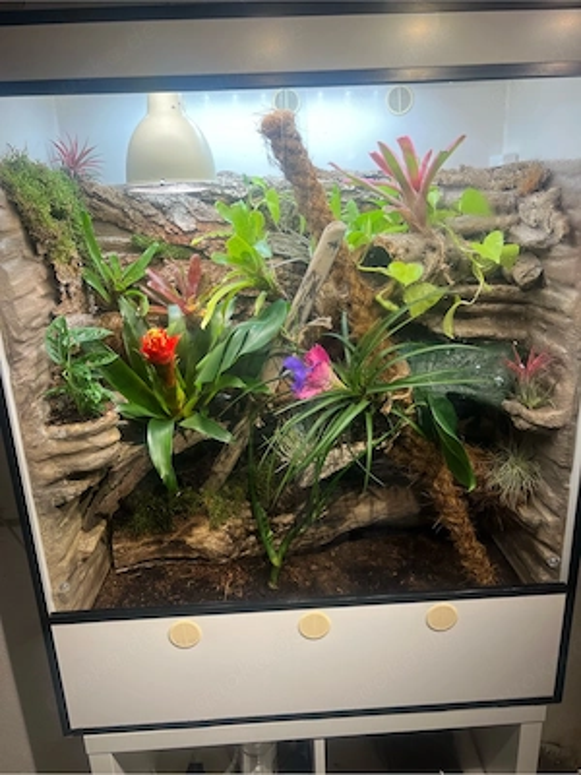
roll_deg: +3.1
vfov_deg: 67.3
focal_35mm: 26
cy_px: 388
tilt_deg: -17.4
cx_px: 290
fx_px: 582
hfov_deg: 53.1
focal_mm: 5.7
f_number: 1.5
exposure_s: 1/100
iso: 50
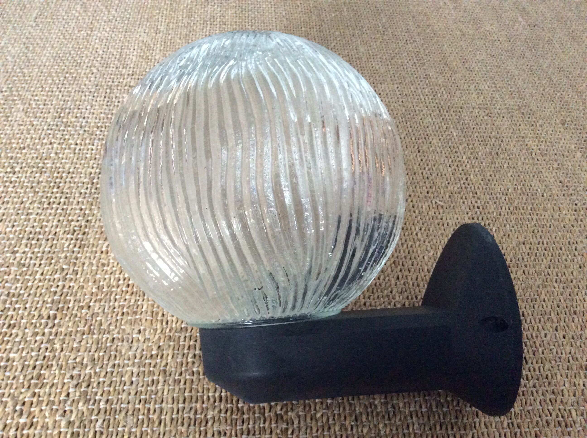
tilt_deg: -48.6
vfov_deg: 44.1
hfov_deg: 56.9
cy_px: 219
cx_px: 294
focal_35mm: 32
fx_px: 542
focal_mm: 3.3
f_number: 2.4
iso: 320
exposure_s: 1/17
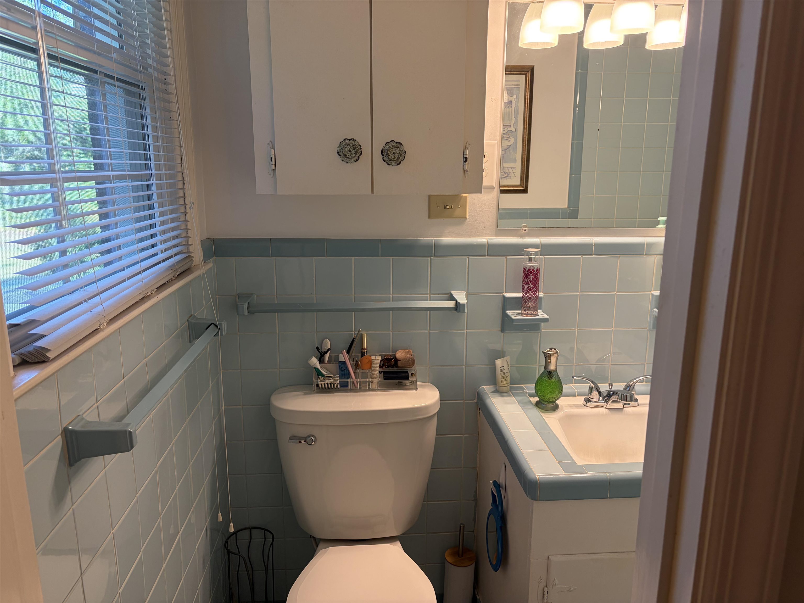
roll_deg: +0.1
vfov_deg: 53.1
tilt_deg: -12.7
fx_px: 604
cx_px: 402
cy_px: 302
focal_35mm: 26
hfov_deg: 67.3
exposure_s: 1/120
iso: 100
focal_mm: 5.96
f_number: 1.6
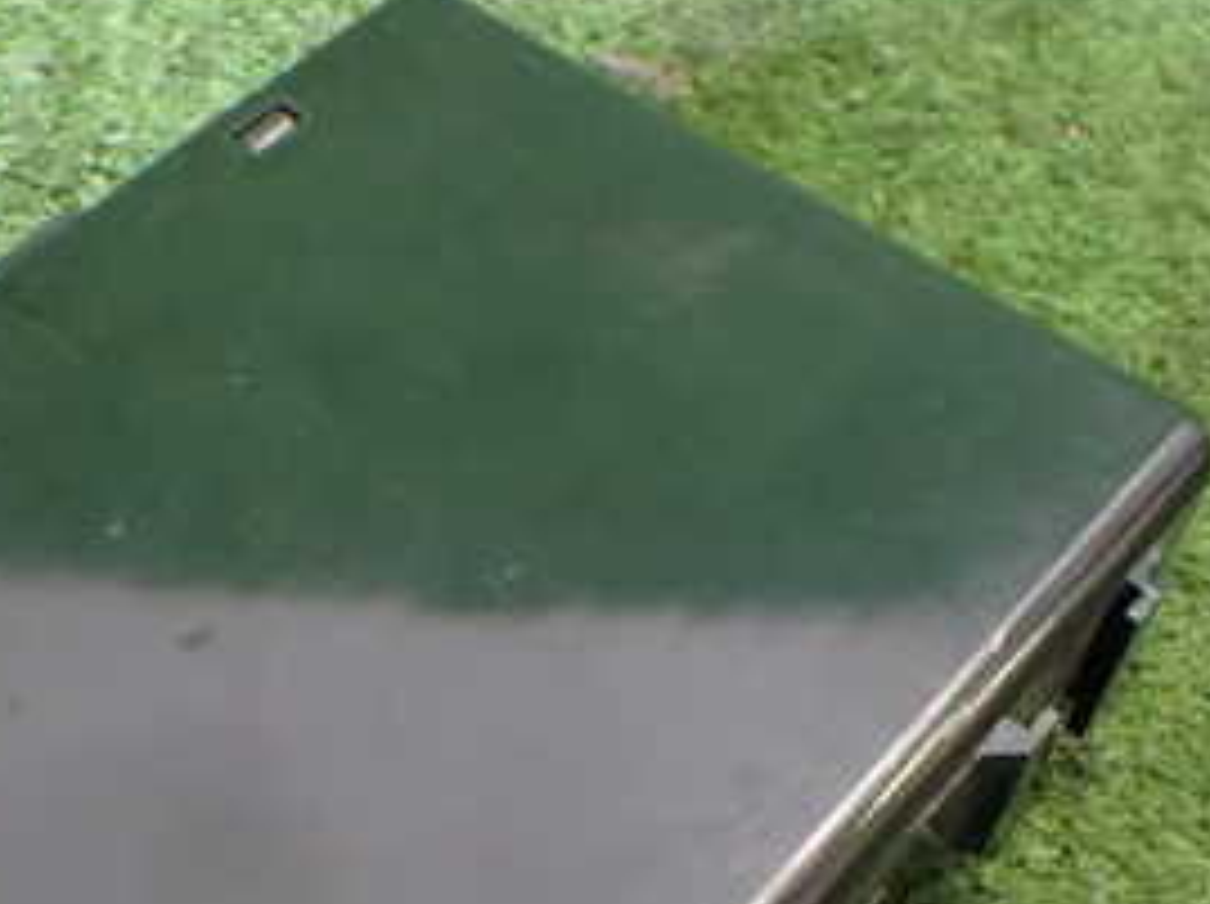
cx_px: 351
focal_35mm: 67
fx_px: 2339
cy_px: 765
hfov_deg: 28.7
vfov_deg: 21.5
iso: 800
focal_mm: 5.4
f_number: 2.3
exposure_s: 1/30
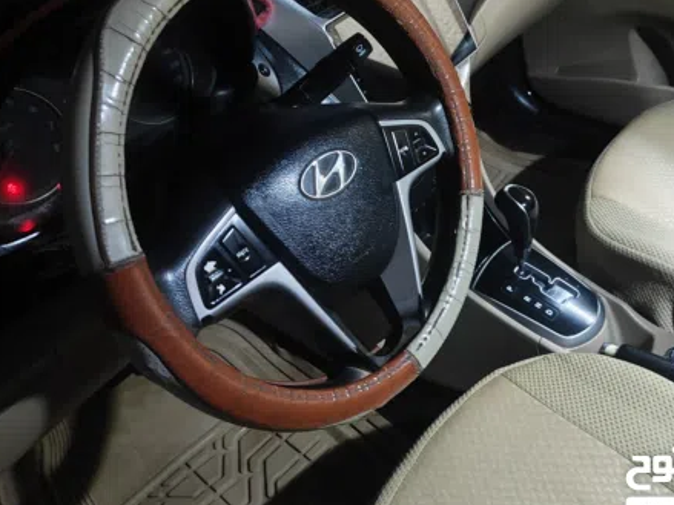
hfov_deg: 52.4
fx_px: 681
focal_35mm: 35
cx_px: 395
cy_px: 219
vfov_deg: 40.6
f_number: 1.89
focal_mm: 5.89
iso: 2010
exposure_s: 1/10
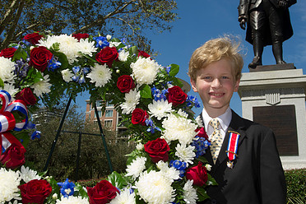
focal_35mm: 53
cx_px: 166
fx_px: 450
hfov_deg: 37.5
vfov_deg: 25.4
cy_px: 76
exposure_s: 1/320
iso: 200
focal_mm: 34
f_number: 9
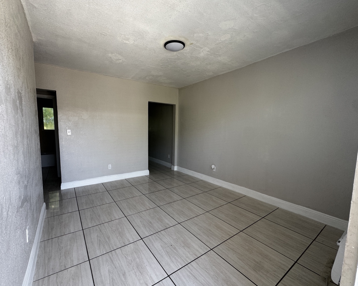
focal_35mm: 15
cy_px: 145
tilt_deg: -6.3
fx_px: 159
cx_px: 166
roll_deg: -1.6
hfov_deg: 96.6
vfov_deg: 84.0
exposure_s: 1/99
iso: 80
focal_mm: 2.22
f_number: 2.2
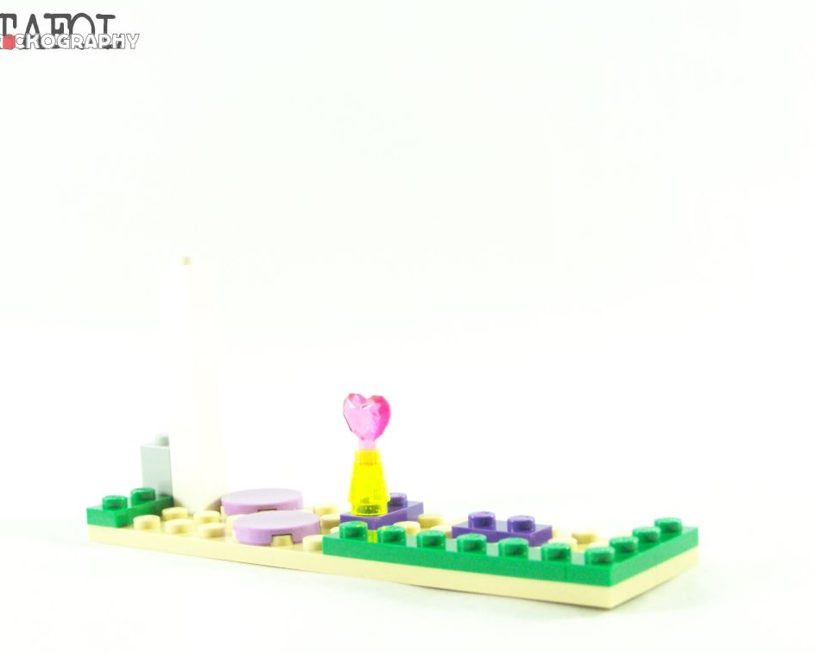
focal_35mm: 73
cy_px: 327
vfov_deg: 21.0
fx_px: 1763
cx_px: 406
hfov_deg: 26.1
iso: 400
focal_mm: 11.5
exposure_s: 1/60
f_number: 3.6
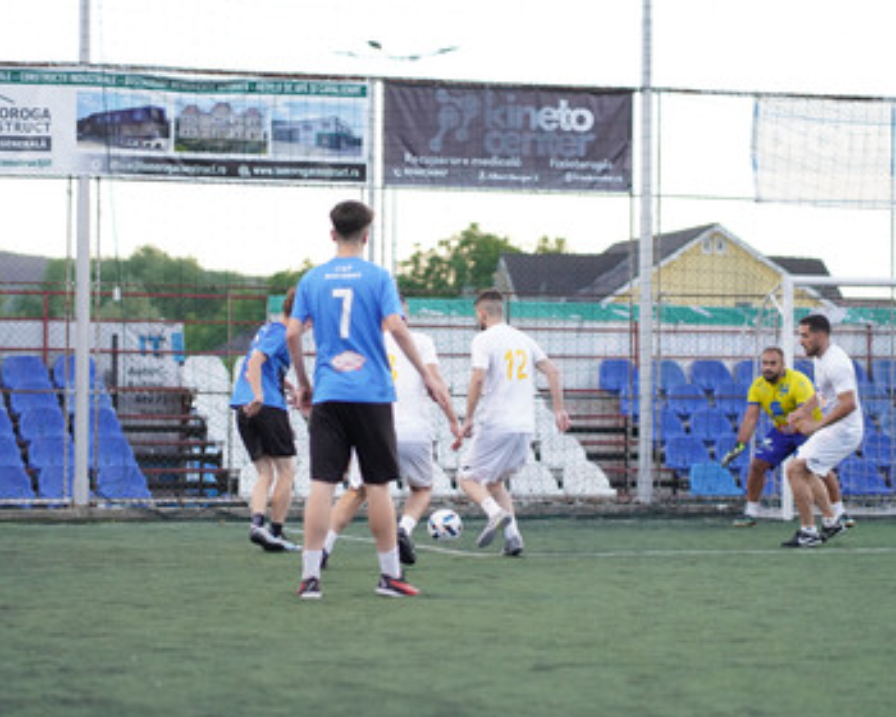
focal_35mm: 114
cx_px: 456
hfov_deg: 16.9
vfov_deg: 13.5
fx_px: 3023
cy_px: 401
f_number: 2
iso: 2000
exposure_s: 1/1600
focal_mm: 85
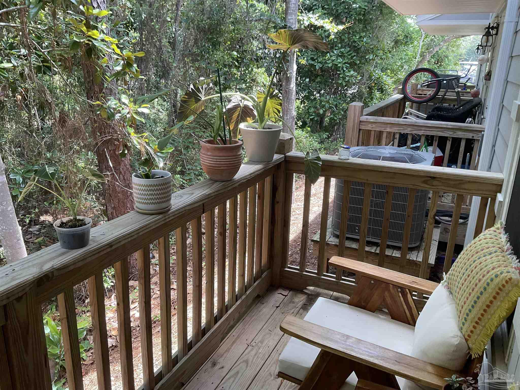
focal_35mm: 29
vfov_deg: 48.2
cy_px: 195
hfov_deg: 61.7
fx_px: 436
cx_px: 260
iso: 50
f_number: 1.8
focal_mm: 3
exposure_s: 1/122
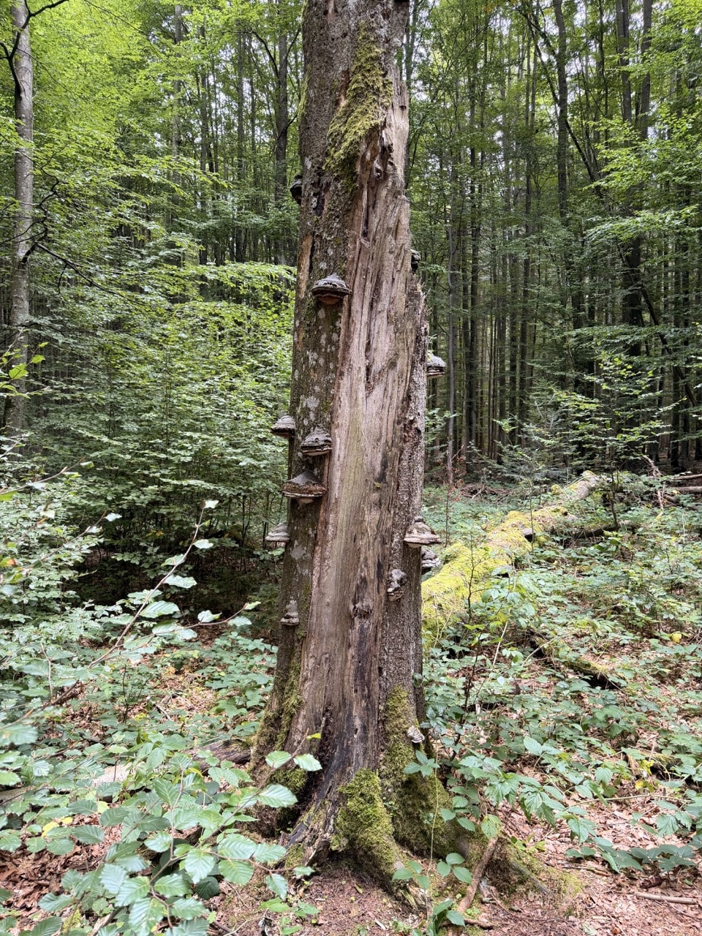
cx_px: 351
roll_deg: -0.2
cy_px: 468
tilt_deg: -0.8
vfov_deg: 71.6
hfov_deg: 56.8
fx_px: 649
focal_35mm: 24
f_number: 1.78
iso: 100
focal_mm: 6.76
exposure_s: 1/121
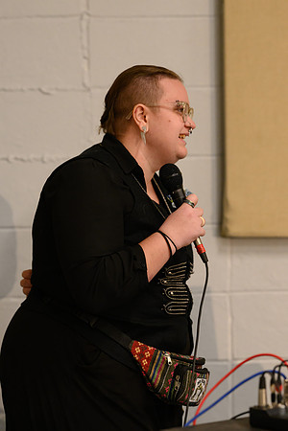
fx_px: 1620
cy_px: 216
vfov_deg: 15.2
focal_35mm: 135
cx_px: 144
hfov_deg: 10.2
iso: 5000
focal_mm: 135
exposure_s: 1/200
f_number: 3.2
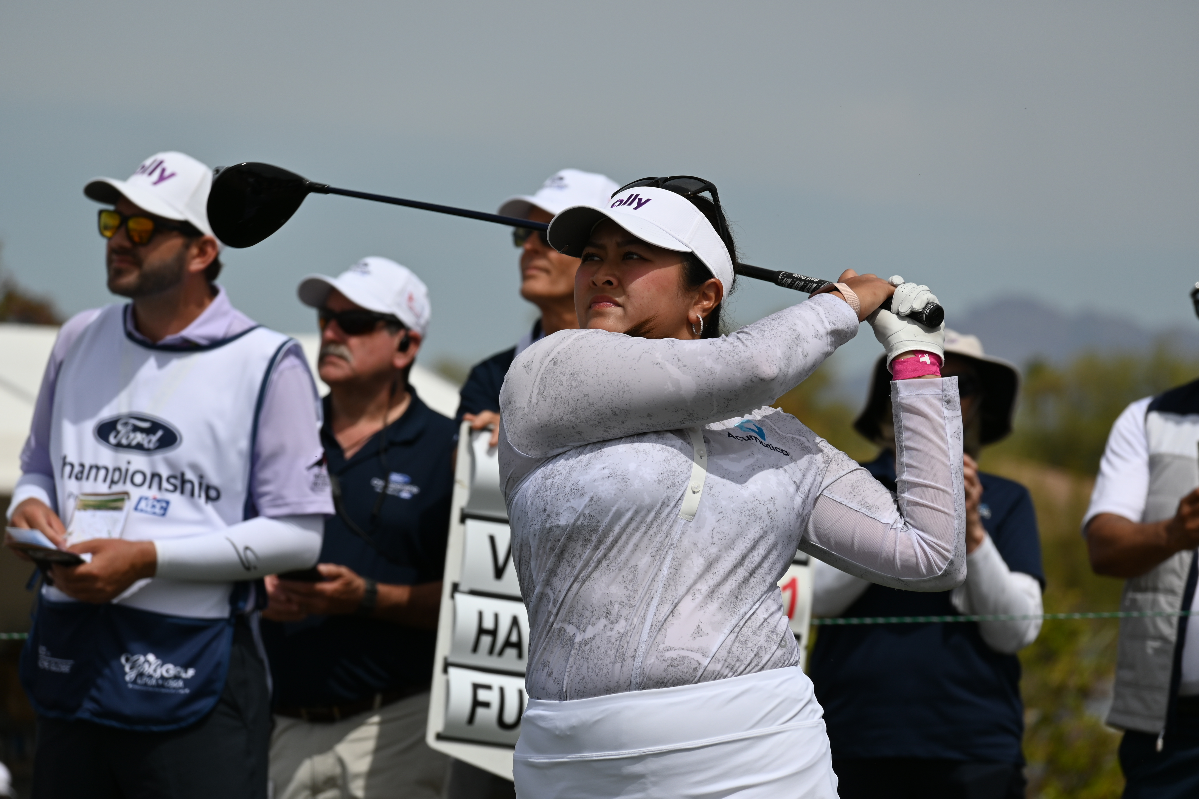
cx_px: 600
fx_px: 9741
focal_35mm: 292
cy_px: 400
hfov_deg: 7.0
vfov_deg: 4.7
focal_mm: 195
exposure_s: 1/1000
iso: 100
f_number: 8
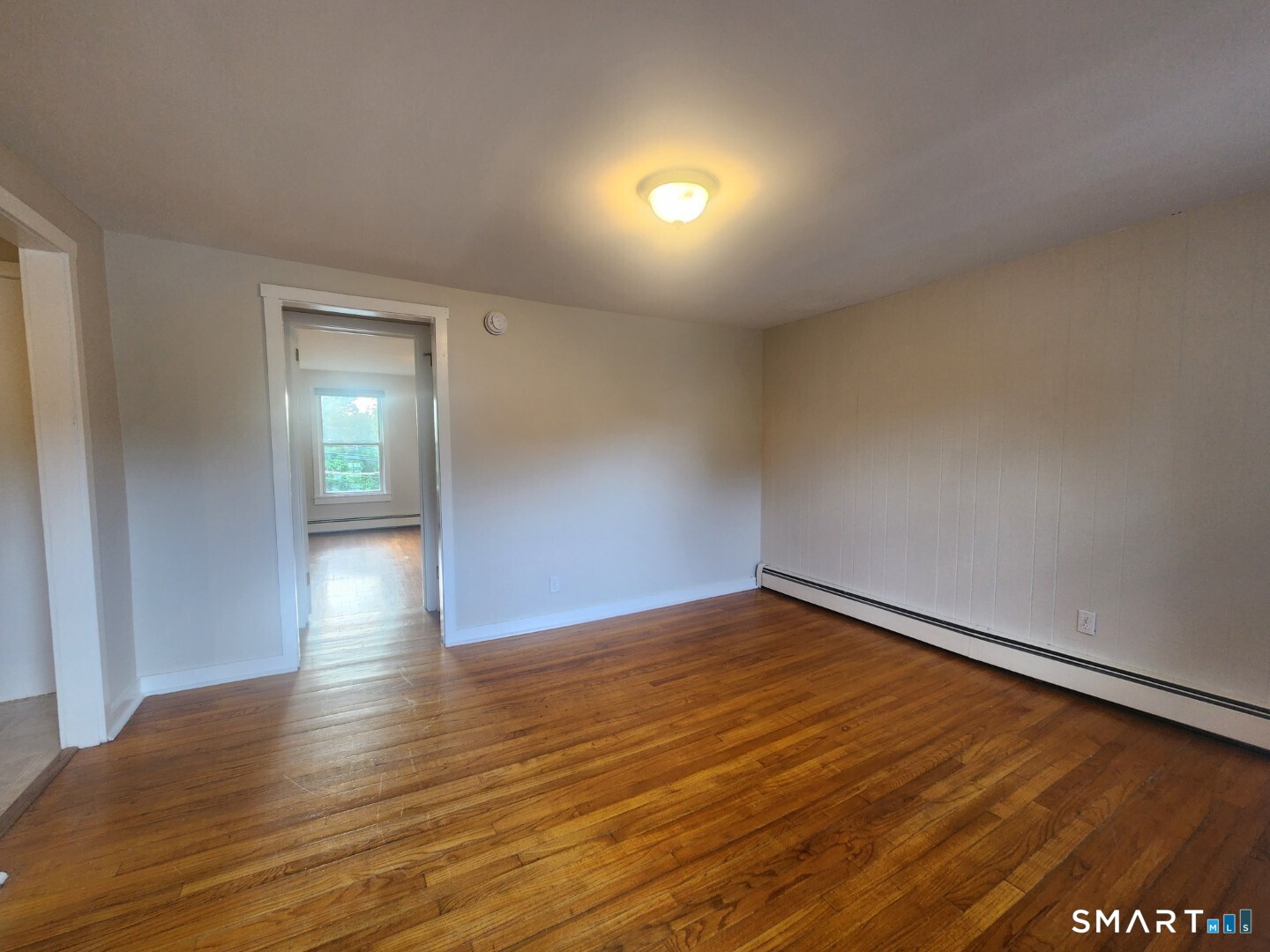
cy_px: 476
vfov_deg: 89.9
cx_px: 635
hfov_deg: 106.2
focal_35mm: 13
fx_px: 477
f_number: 2.2
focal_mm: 2.2
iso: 160
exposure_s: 1/60
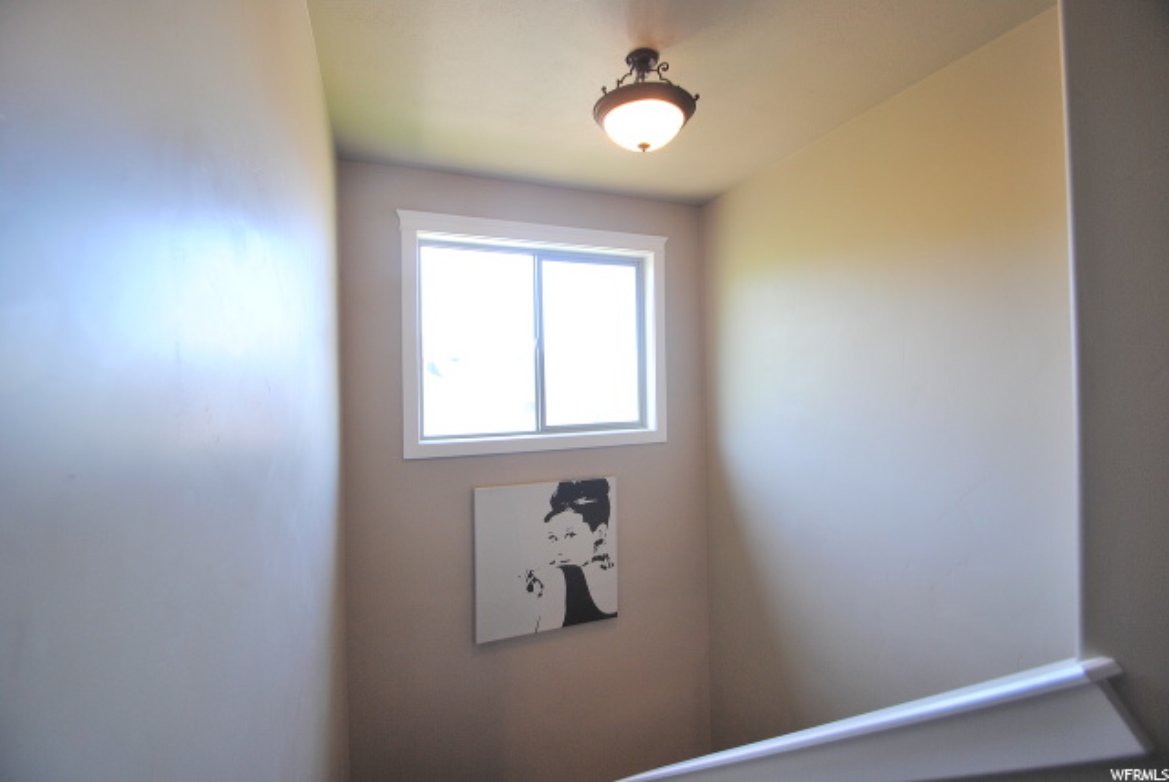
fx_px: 488
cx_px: 584
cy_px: 391
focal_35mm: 15
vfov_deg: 77.4
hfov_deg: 100.3
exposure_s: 1/60
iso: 200
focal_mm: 10
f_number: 4
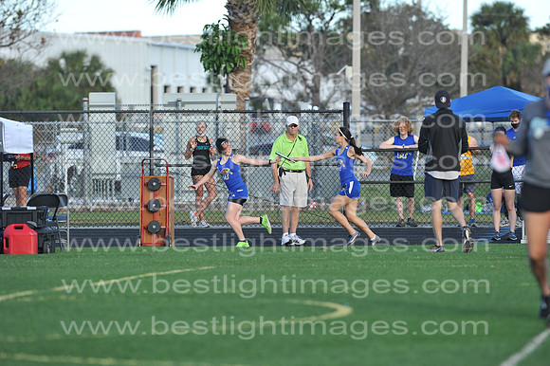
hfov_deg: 6.9
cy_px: 183
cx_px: 275
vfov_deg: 4.6
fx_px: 4581
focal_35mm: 300
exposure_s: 1/800
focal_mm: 300
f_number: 4.5
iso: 320
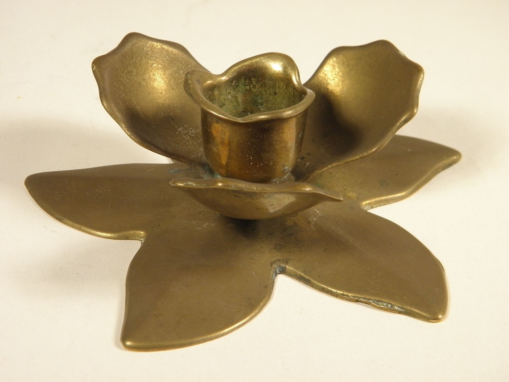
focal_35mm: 80
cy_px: 191
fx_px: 1176
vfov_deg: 18.4
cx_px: 254
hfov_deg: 24.4
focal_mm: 14.3
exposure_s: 1/50
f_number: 4.4
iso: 160
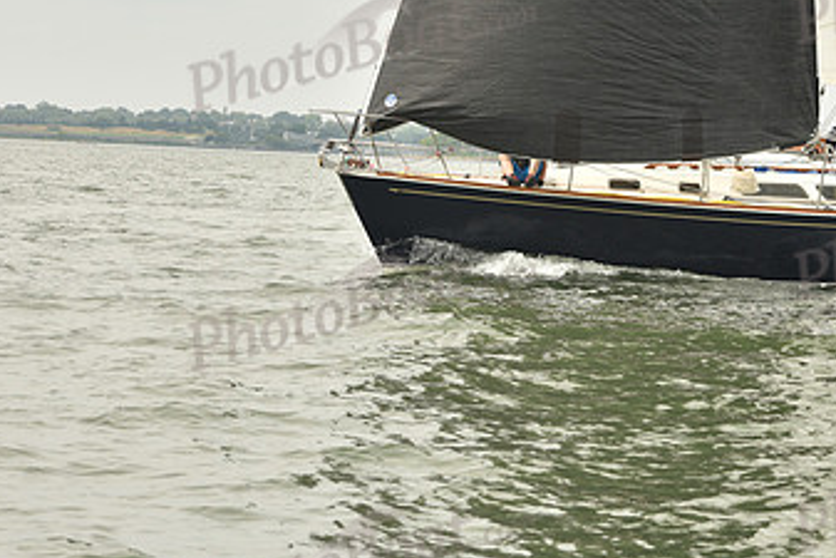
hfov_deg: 13.2
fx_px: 3601
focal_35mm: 155
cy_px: 143
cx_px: 667
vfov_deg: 8.9
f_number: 8
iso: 250
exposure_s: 1/640
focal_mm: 90
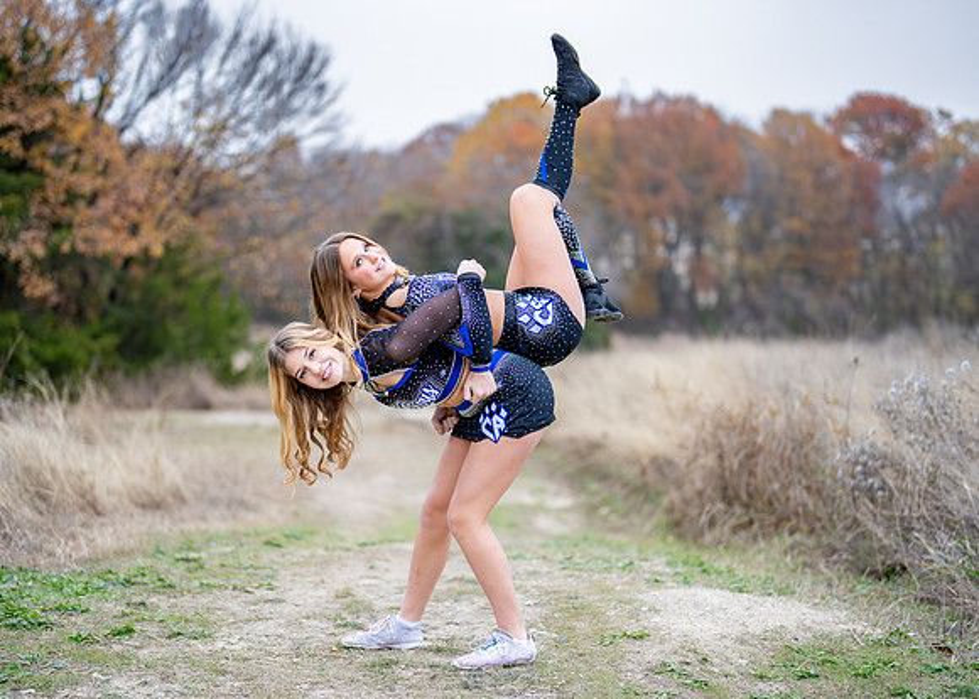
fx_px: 1704
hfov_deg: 32.0
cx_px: 469
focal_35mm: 61
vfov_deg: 23.2
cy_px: 375
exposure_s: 1/800
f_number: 1.2
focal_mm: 50
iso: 400
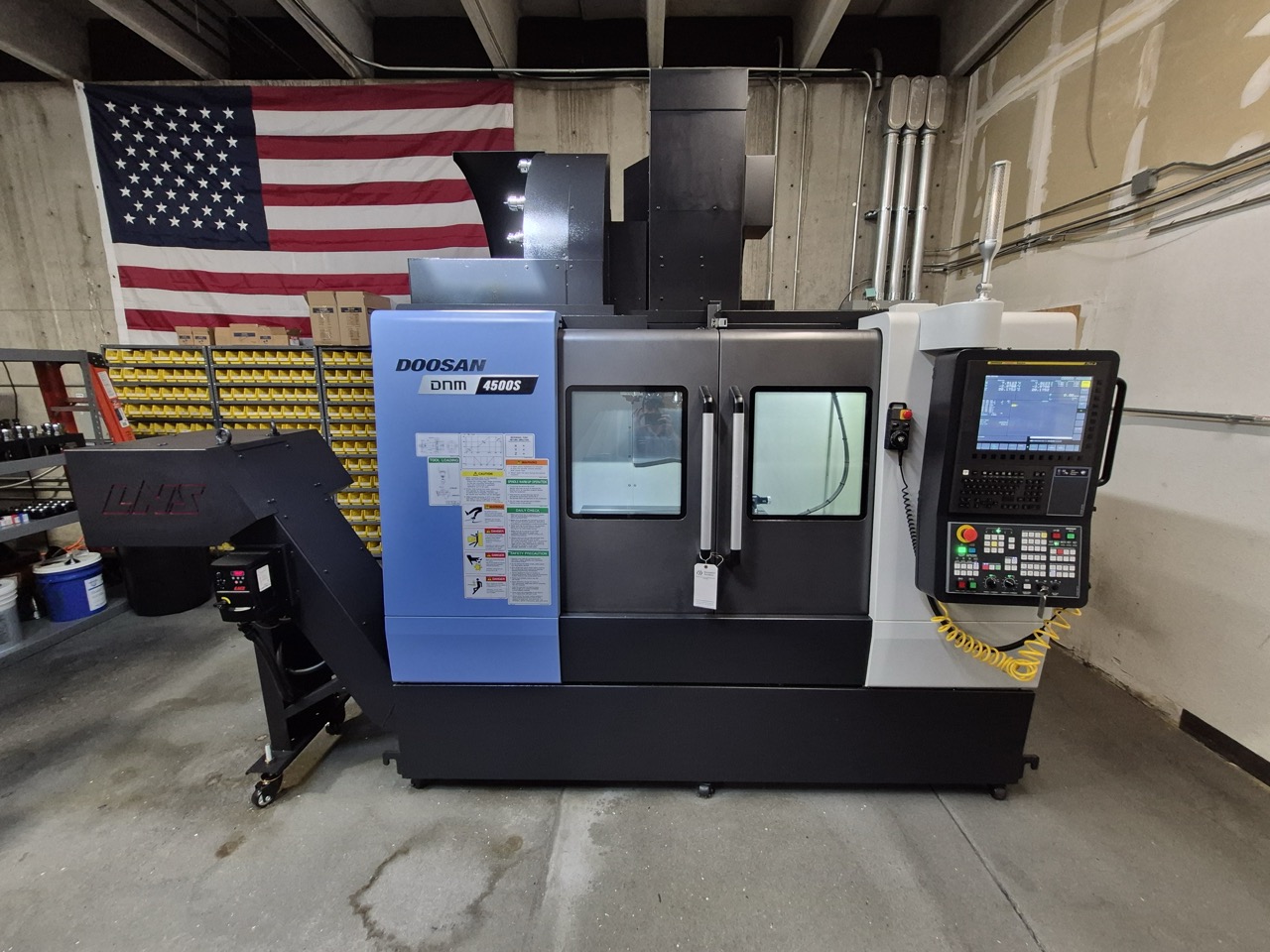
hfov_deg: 106.2
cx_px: 635
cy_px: 476
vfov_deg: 89.9
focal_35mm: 13
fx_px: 477
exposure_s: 1/60
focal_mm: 1.74
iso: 320
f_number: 2.2
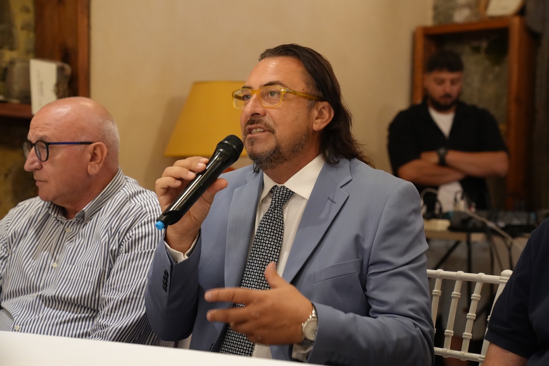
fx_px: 1068
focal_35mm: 70
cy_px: 183
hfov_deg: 28.8
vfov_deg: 19.5
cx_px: 274
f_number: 4
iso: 5000
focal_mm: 70
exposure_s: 1/160
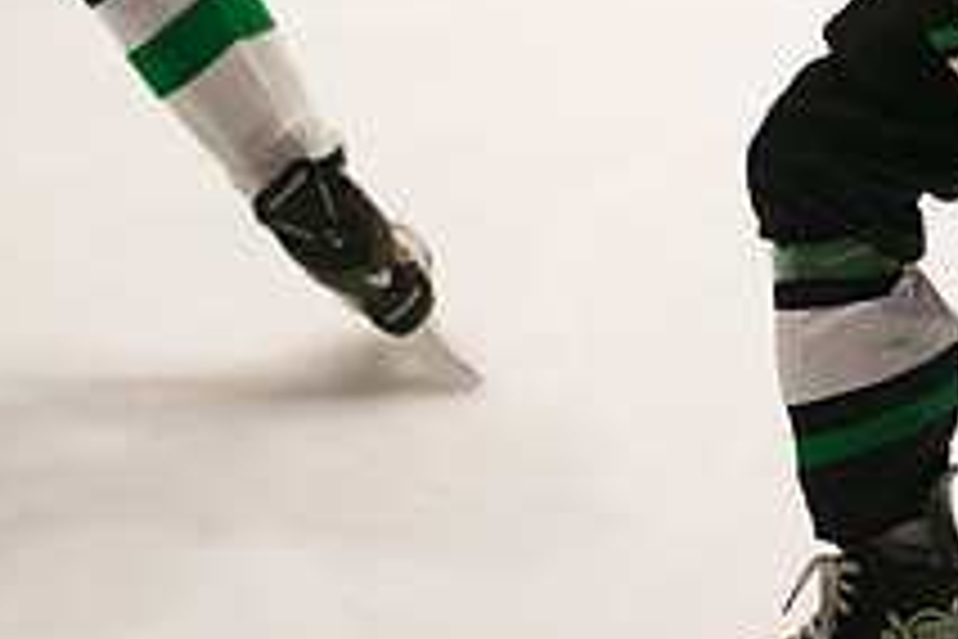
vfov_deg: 4.2
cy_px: -92
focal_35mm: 327
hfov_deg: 6.3
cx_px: 998
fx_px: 8701
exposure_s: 1/1000
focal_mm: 120
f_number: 3.2
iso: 2000
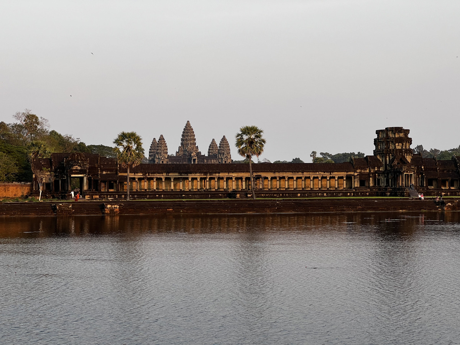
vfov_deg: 19.1
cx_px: 230
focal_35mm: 77
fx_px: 1023
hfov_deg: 25.3
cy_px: 172
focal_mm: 9
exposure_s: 1/160
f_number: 2.8
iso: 32
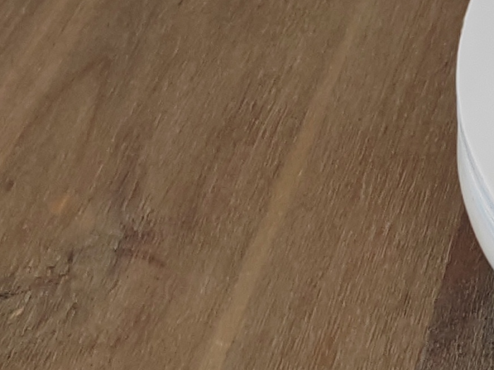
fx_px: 1798
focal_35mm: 126
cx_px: 848
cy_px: -394
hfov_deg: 14.1
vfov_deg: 10.7
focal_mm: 5.52
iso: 400
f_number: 1.9
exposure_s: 1/100
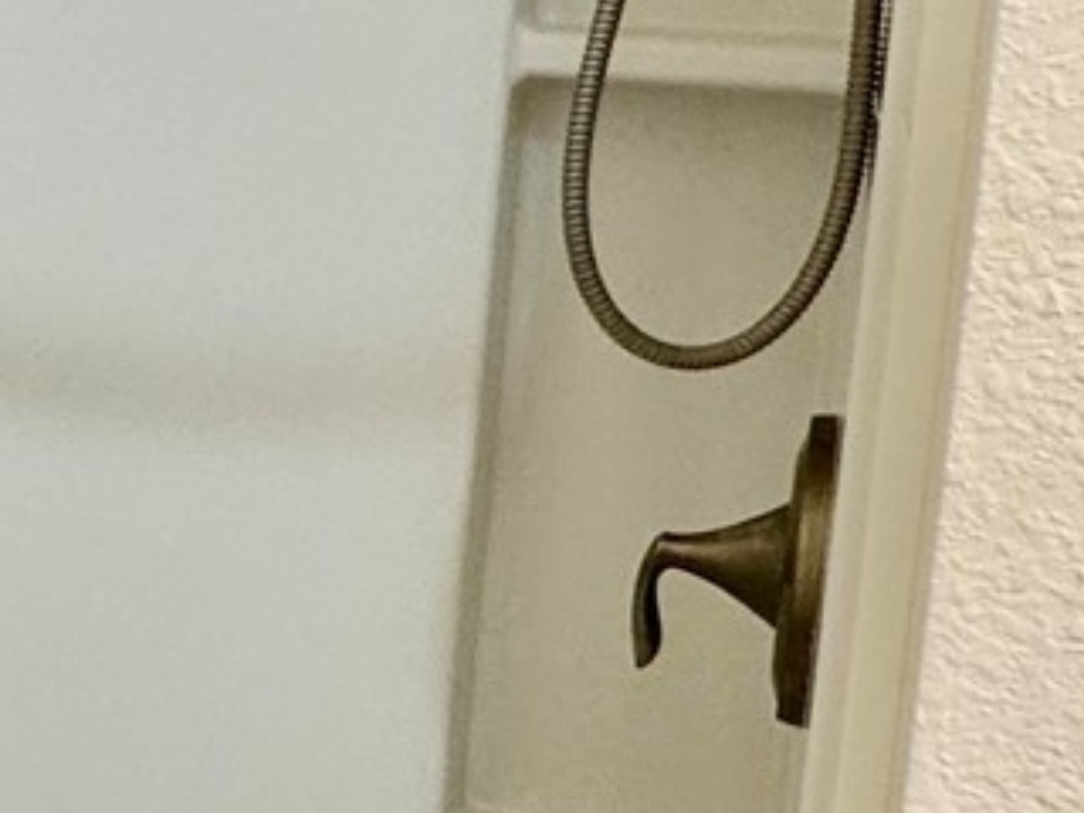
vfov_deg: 20.9
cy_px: 227
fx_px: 2192
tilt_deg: -6.9
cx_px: -383
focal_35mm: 70
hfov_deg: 23.9
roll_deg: -1.3
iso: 200
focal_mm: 2.22
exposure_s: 1/60
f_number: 2.2
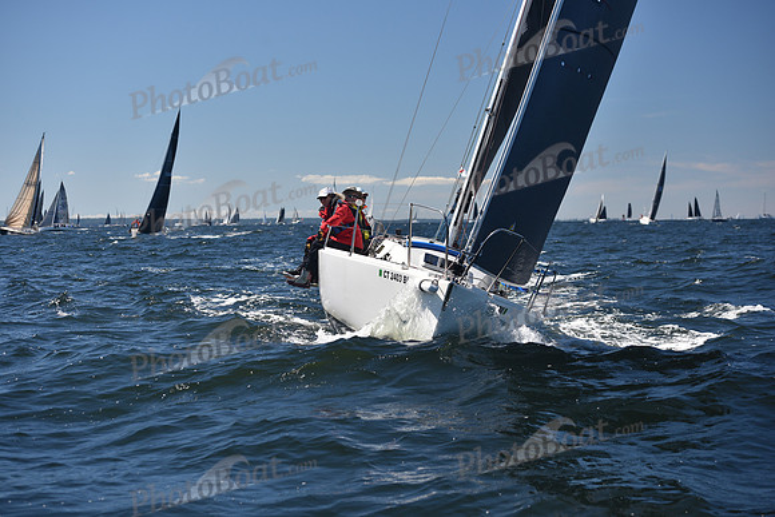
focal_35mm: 78
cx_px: 388
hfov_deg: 26.0
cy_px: 258
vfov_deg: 17.5
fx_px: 1679
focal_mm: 78
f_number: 4
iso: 200
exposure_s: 1/1000
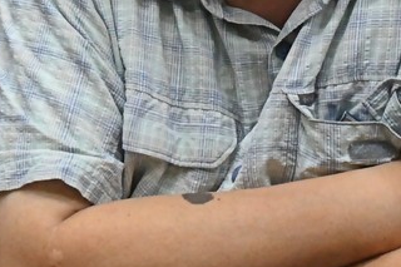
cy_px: -108
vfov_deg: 9.3
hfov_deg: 14.2
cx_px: 242
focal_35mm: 144
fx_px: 1603
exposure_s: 1/4000
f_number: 2.8
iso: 8000
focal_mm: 24
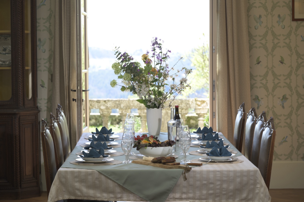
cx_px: 152
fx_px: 810
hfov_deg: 21.2
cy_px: 101
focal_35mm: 96
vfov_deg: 14.2
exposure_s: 1/30
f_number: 6.3
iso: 100
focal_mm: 96
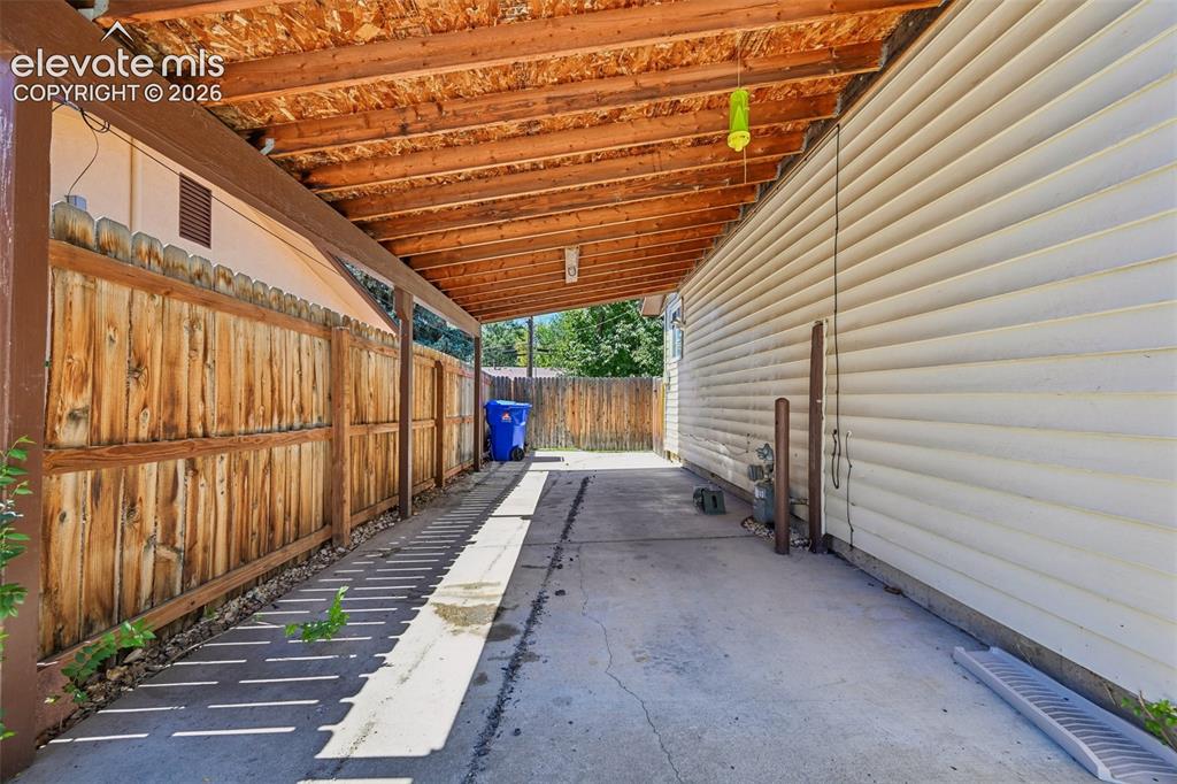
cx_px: 588
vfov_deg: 81.2
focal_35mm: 14
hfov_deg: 104.3
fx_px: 458
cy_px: 392
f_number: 9
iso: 64
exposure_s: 1/30
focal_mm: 14
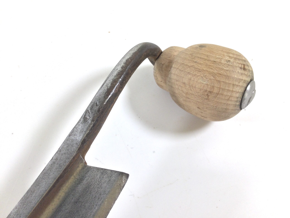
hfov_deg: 58.4
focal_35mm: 31
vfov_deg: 45.4
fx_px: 260
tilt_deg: -65.5
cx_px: 145
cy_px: 109
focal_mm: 3.3
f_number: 2.4
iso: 32
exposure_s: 1/100
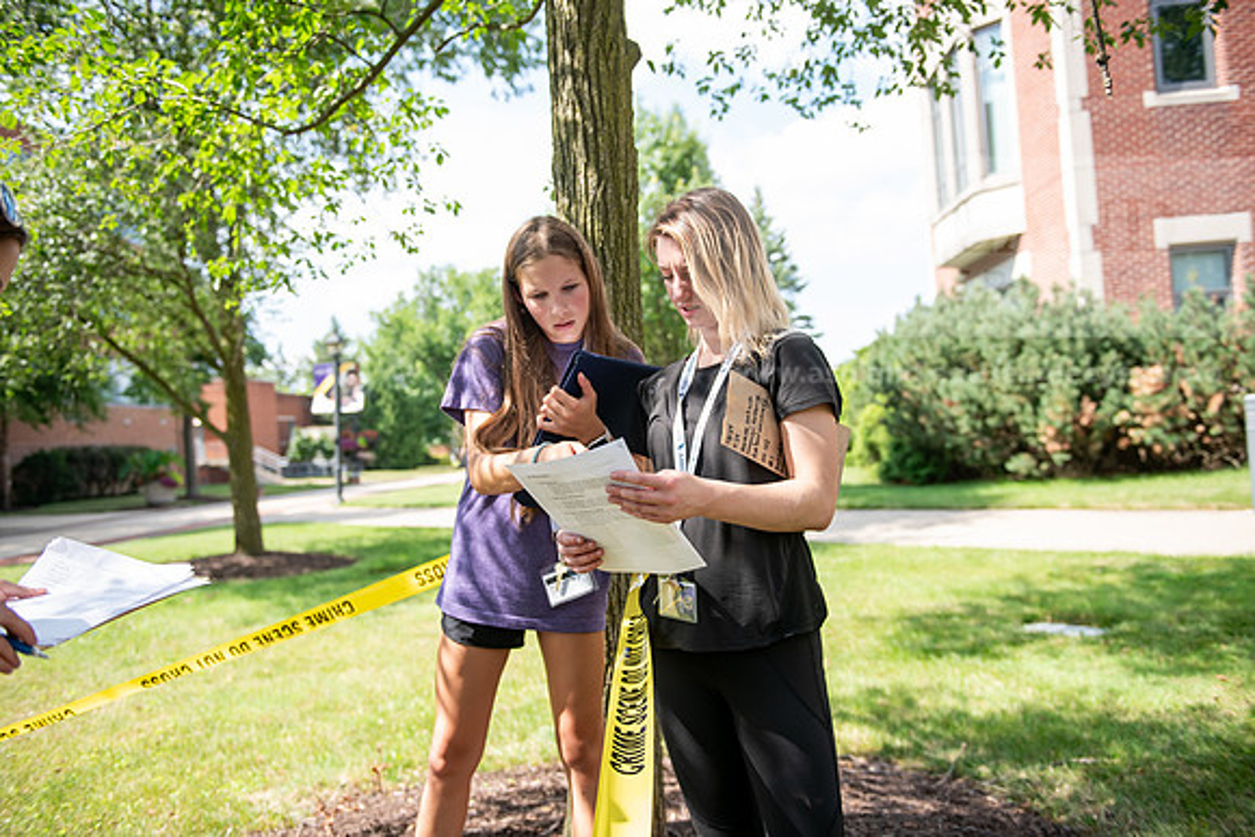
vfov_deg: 42.3
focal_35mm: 31
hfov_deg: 60.3
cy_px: 418
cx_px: 628
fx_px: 1081
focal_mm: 31
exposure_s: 1/640
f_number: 3.2
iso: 160
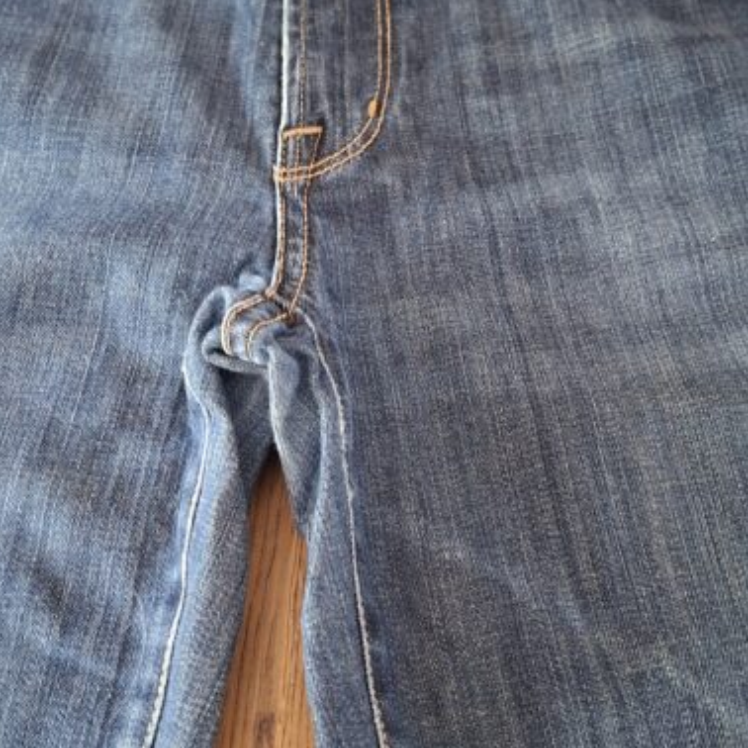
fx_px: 1051
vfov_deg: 39.2
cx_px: 299
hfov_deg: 39.0
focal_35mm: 43
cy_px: 372
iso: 500
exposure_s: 1/25
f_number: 1.8
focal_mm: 5.54
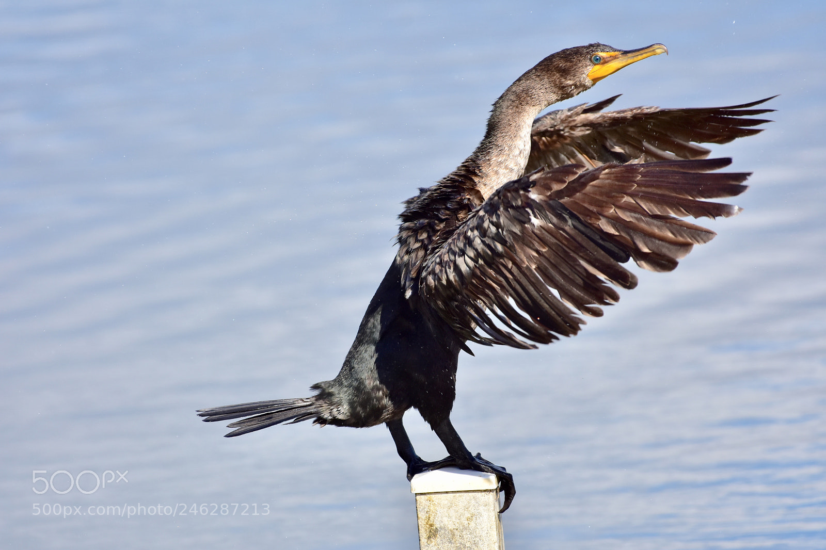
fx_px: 17204
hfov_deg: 2.8
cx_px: 413
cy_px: 275
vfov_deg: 1.8
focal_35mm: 750
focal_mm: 500
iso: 500
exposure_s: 1/2500
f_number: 5.6
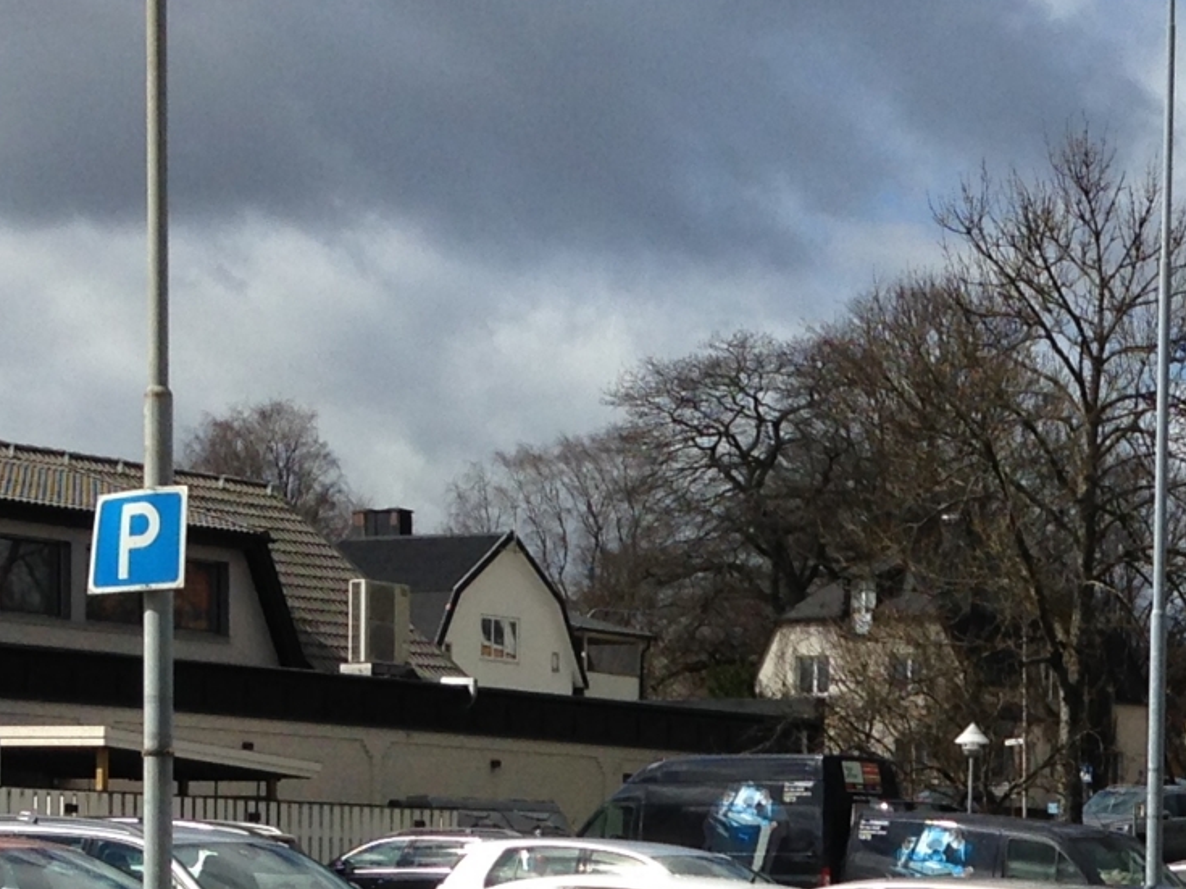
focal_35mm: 115
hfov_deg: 16.6
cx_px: 1286
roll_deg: -1.0
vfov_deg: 12.6
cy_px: 1037
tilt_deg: -1.2
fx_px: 3939
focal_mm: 4.12
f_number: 2.4
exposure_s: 1/2463
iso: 50
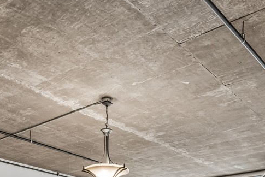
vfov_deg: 21.9
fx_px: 368
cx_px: 117
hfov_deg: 39.5
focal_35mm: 50
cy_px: 274
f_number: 11
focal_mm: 15
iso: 400
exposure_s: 1/10
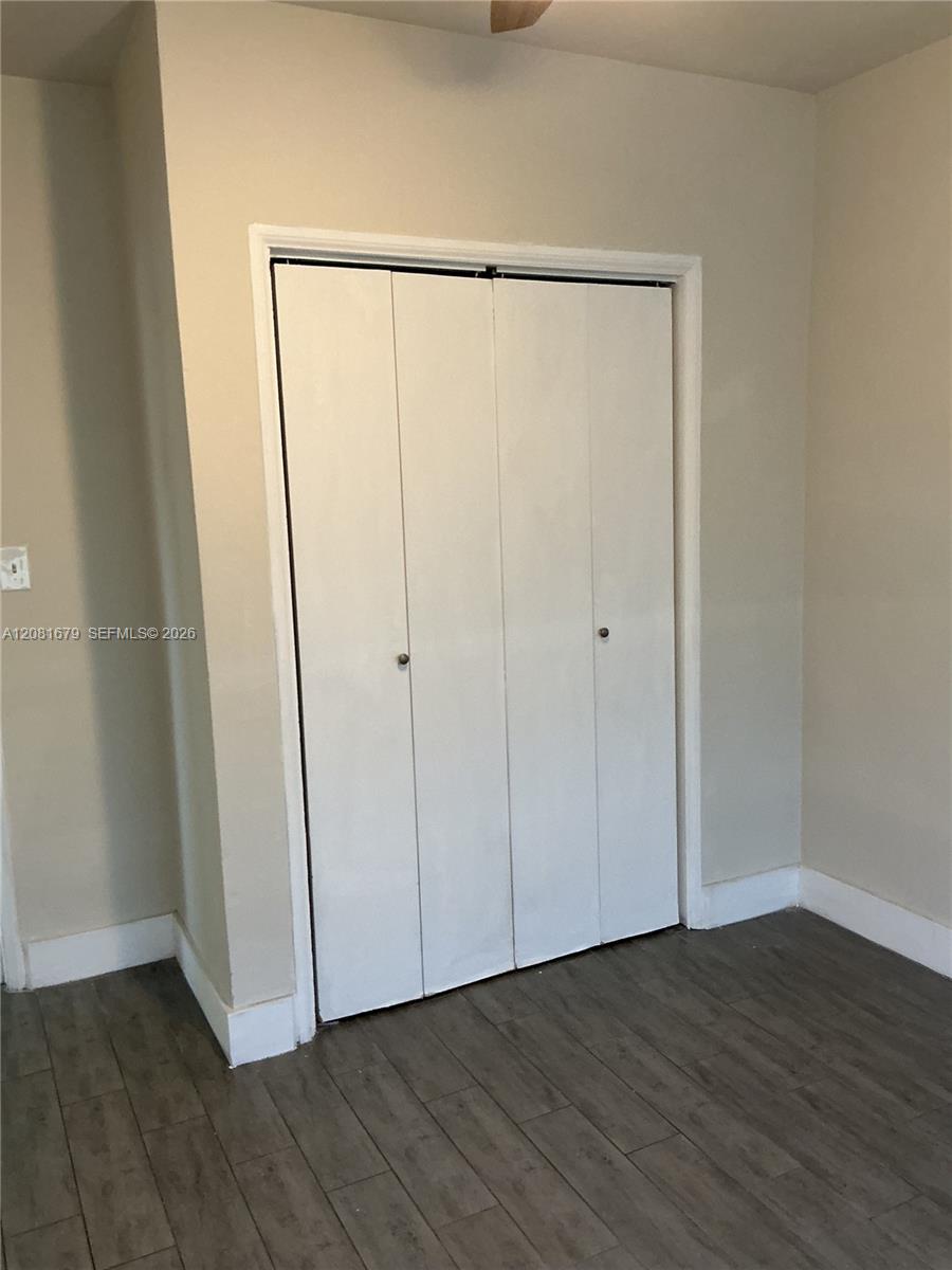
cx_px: 476
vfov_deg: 61.7
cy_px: 635
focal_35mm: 29
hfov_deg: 48.2
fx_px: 1063
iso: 100
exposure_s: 1/60
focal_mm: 3
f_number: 1.8
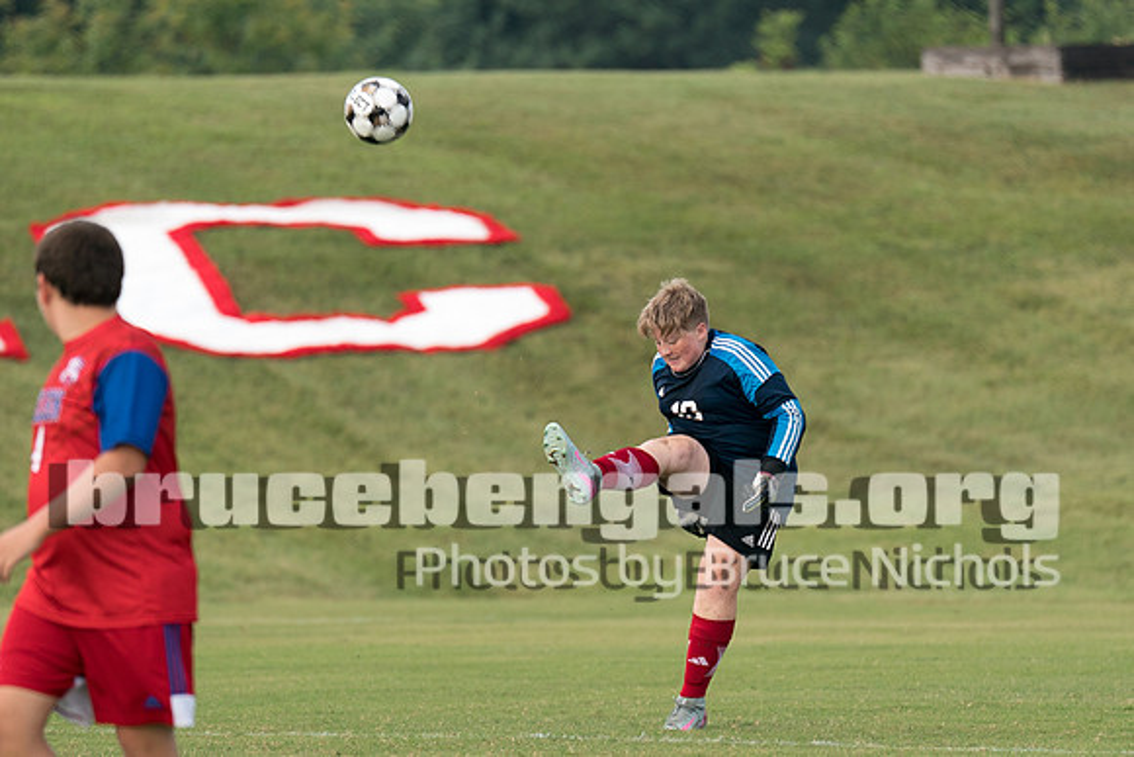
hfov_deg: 4.8
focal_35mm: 426
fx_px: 13431
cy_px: 423
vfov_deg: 3.2
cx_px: 672
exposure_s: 1/1250
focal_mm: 200
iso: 250
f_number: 2.8
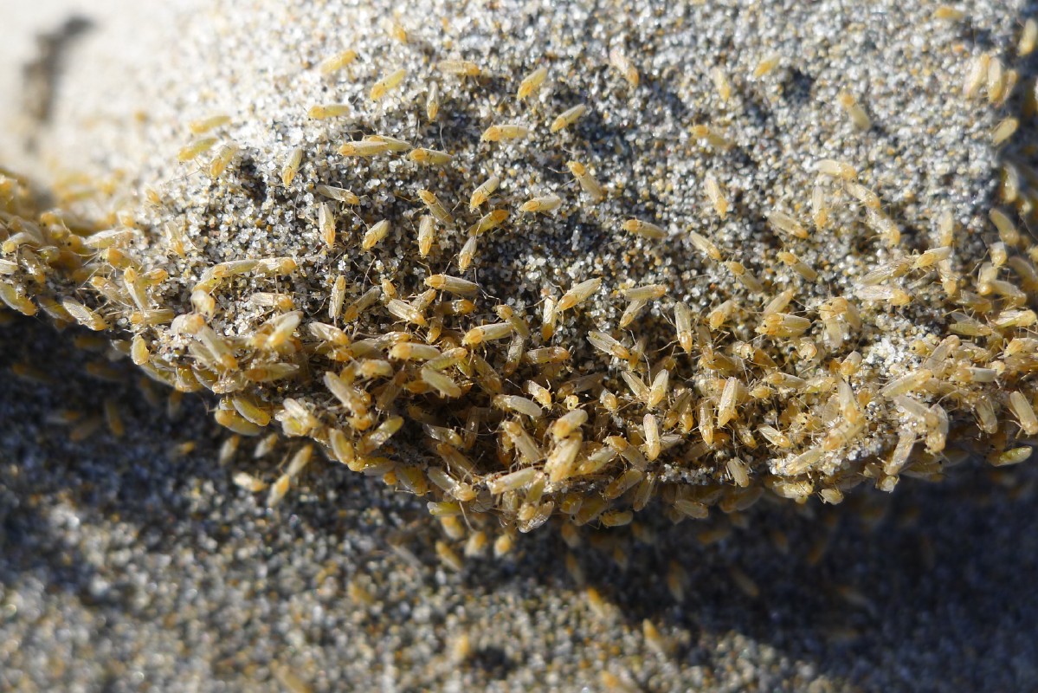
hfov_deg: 61.9
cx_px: 519
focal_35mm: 30
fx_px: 865
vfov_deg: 43.6
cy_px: 346
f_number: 3.5
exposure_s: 1/500
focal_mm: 6.4
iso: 80
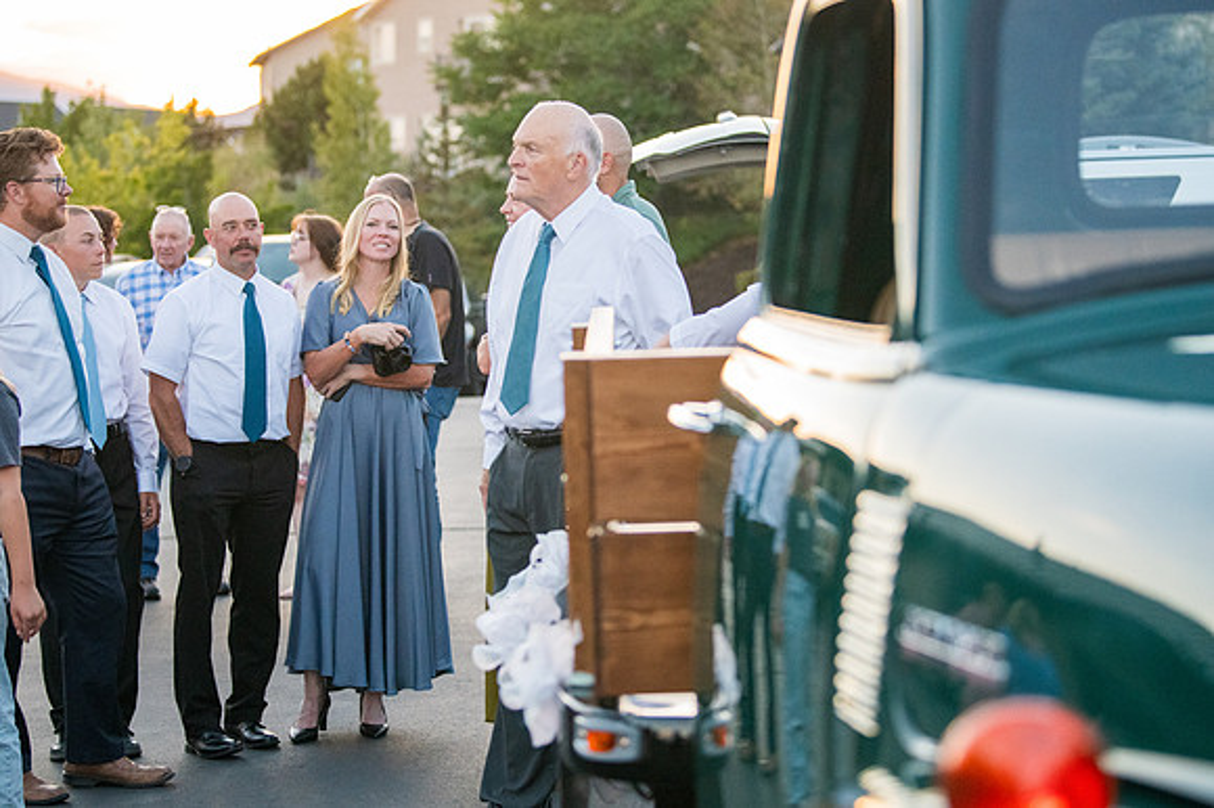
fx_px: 2945
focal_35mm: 87
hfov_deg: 23.3
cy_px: 404
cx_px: 621
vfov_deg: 15.6
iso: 3200
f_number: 2.8
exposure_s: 1/1600
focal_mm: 70
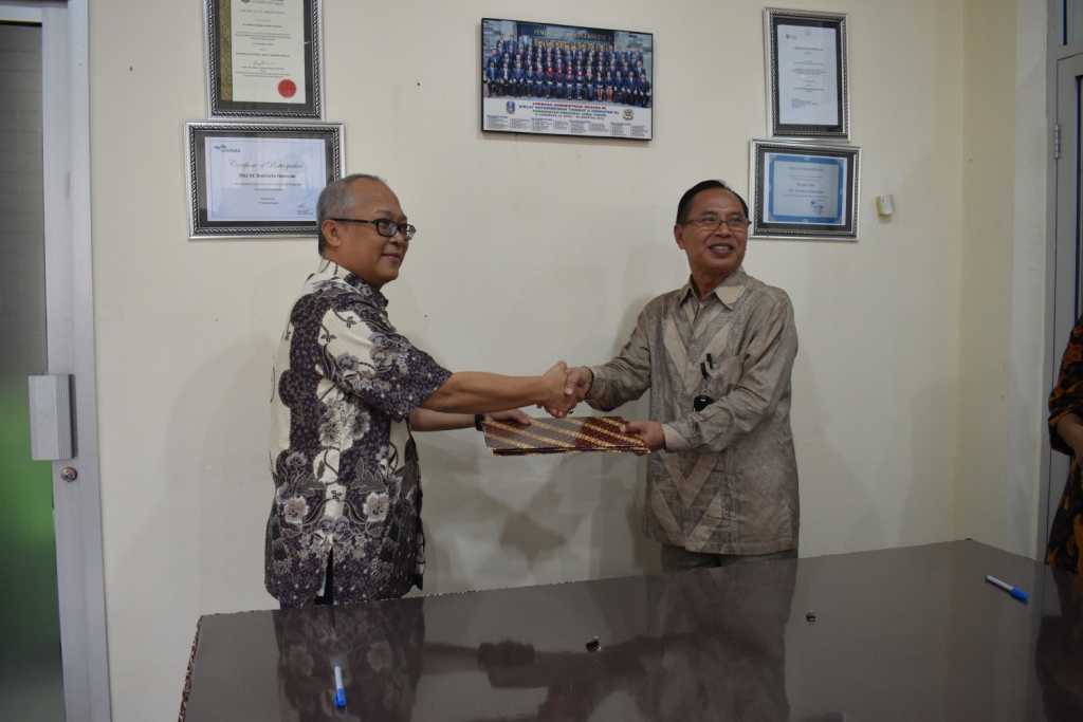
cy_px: 361
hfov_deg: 61.9
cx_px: 542
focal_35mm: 30
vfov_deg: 43.6
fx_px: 903
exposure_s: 1/60
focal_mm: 20
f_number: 5
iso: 1800
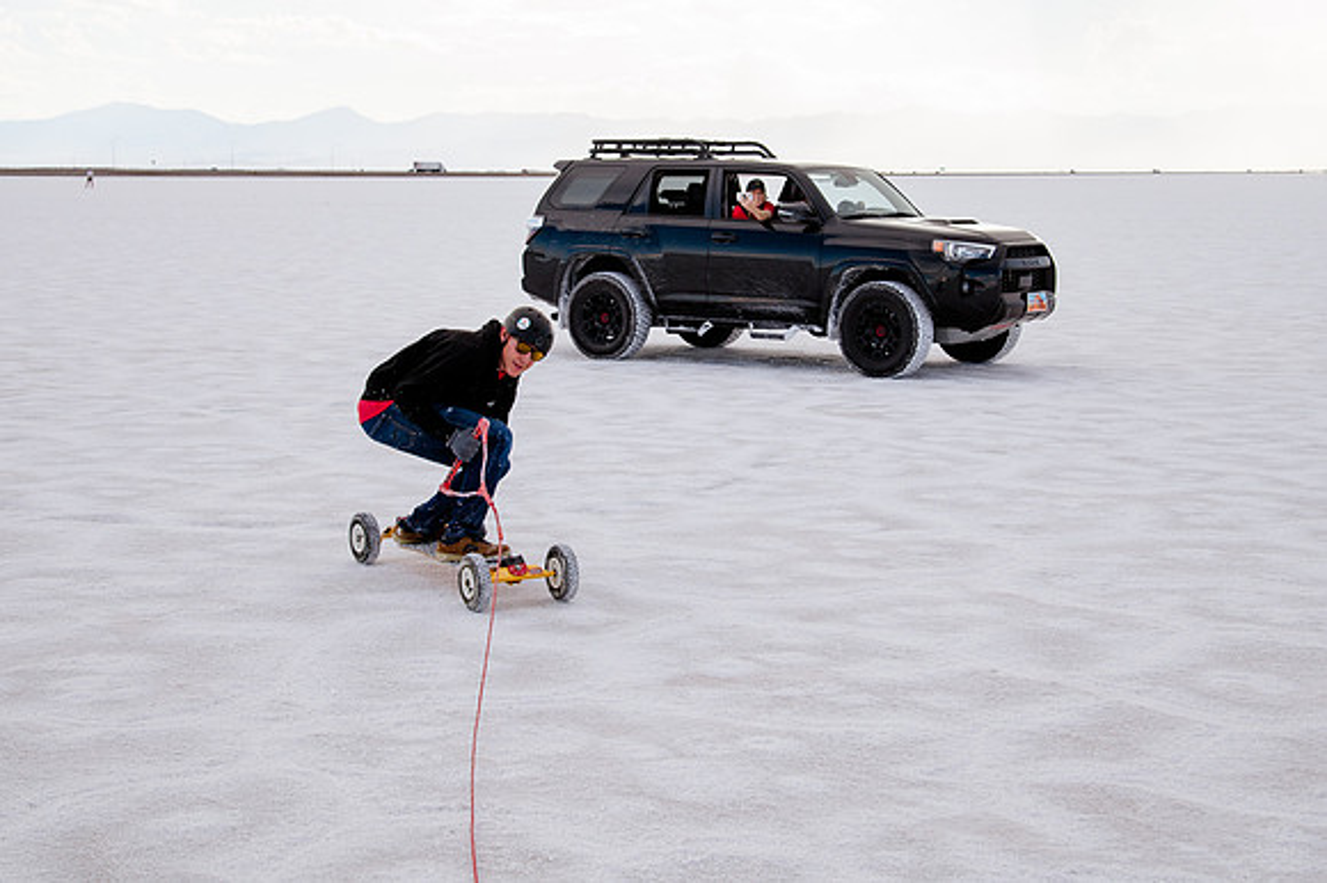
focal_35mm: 55
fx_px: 2014
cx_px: 663
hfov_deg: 36.5
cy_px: 347
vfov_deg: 24.7
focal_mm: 44
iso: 250
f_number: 8
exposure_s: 1/500
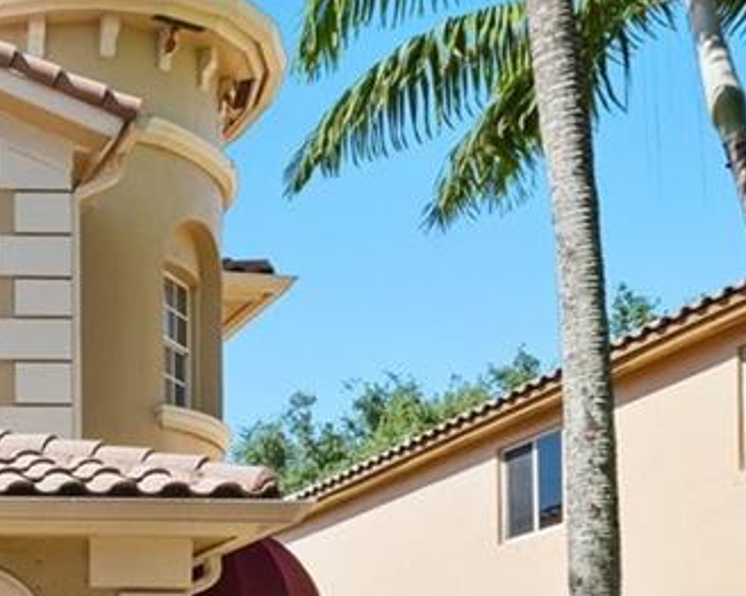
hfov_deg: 23.6
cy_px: 786
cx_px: -373
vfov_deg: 21.4
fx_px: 1412
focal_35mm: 64
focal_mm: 14
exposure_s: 1/80
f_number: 8
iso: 200
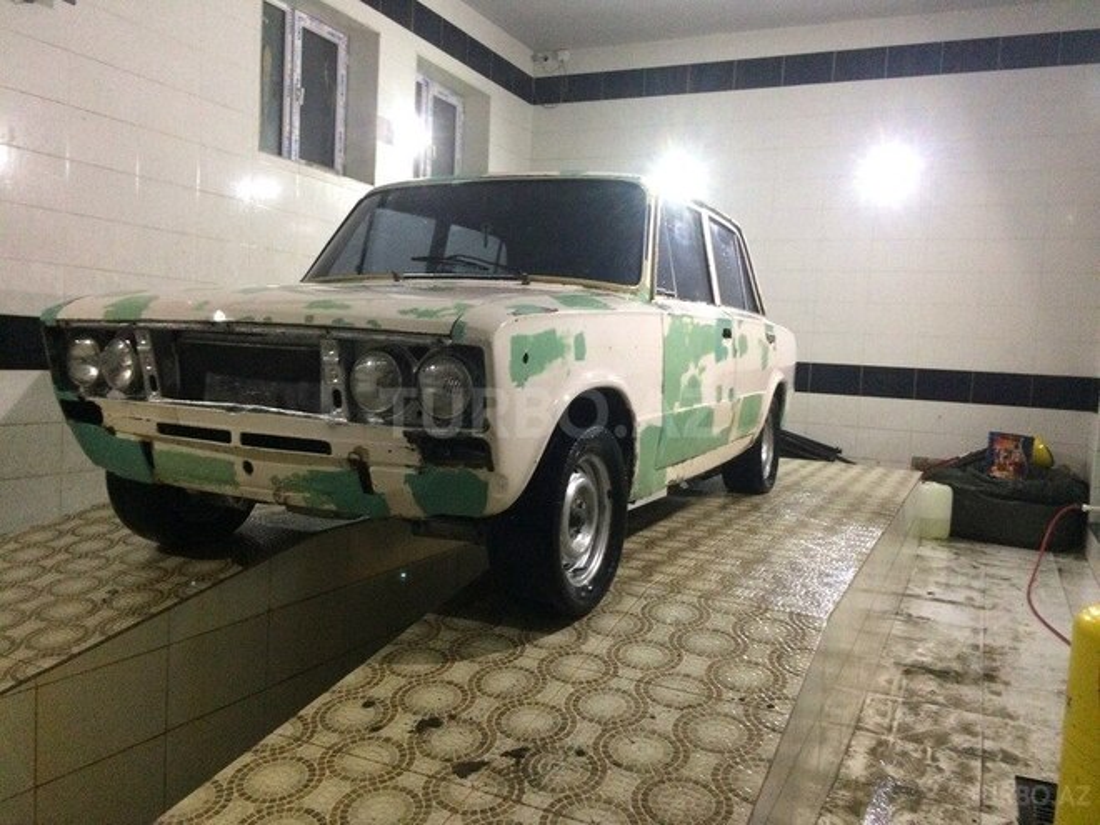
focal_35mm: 29
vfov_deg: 48.2
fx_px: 922
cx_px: 550
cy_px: 412
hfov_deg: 61.7
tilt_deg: -4.3
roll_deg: -0.9
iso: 320
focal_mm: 4.15
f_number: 2.2
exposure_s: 1/33
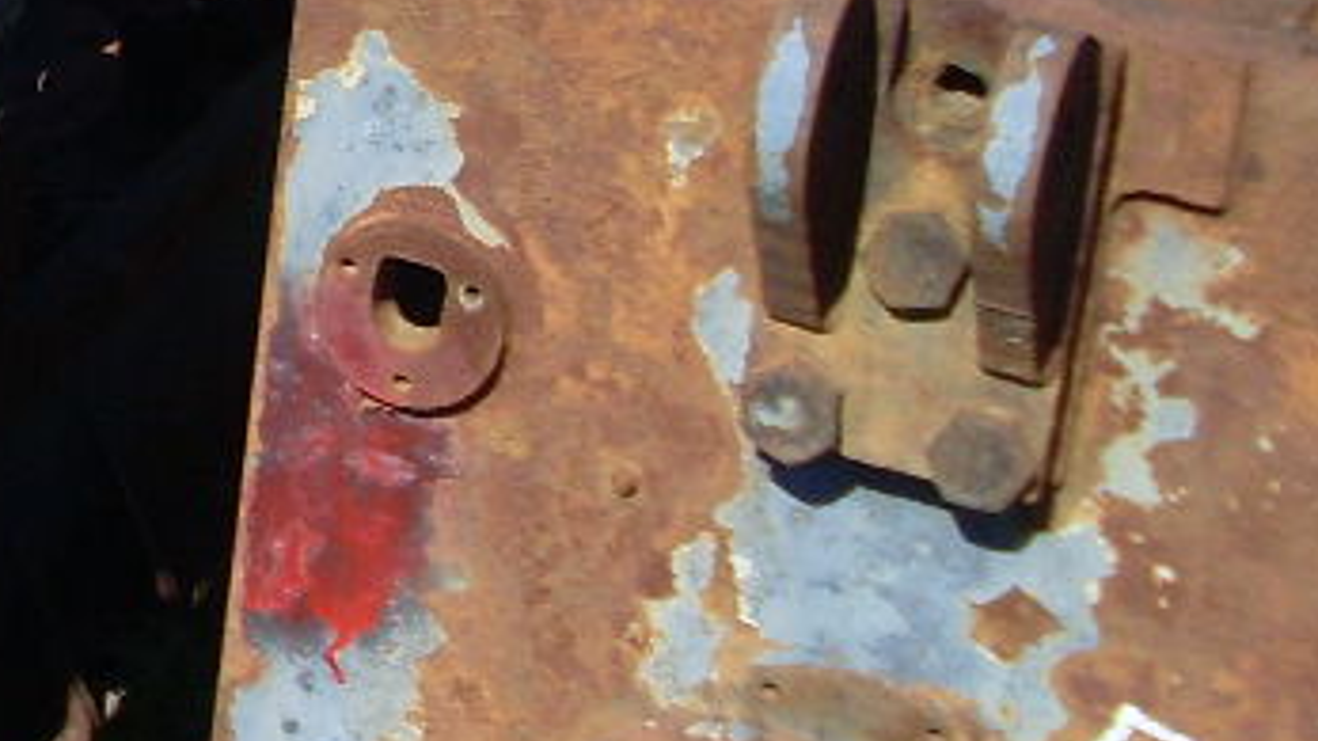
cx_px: -482
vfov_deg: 9.8
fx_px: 4263
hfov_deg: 16.4
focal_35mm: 122
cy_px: -91
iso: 80
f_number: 7.7
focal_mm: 6.3
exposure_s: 1/250
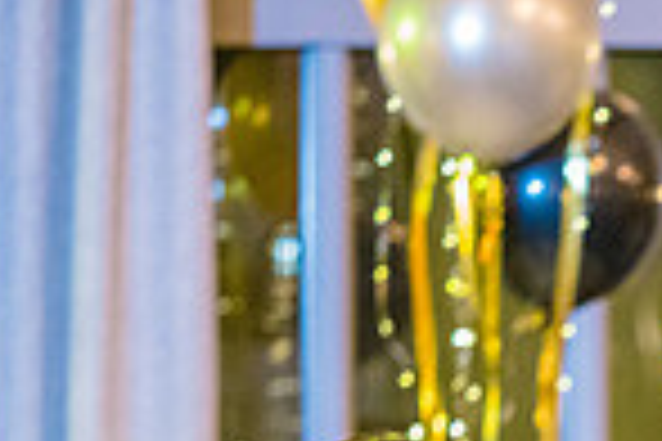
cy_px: 866
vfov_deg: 4.9
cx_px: 1171
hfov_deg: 7.2
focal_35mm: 277
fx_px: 5093
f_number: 2.8
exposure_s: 1/30
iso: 10000
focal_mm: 70
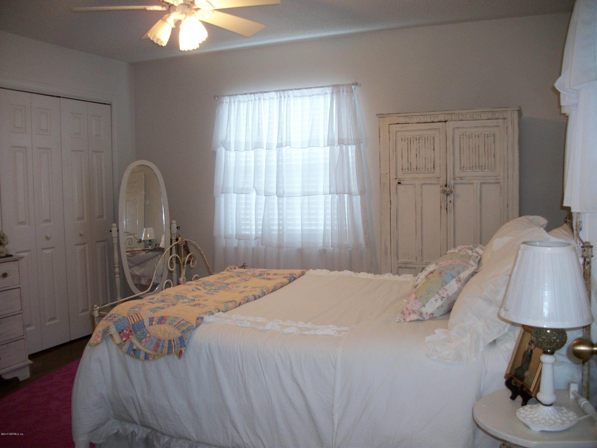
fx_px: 552
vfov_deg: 44.2
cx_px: 298
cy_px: 224
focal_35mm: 32
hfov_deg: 56.8
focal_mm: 5.7
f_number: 2.9
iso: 160
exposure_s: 1/30
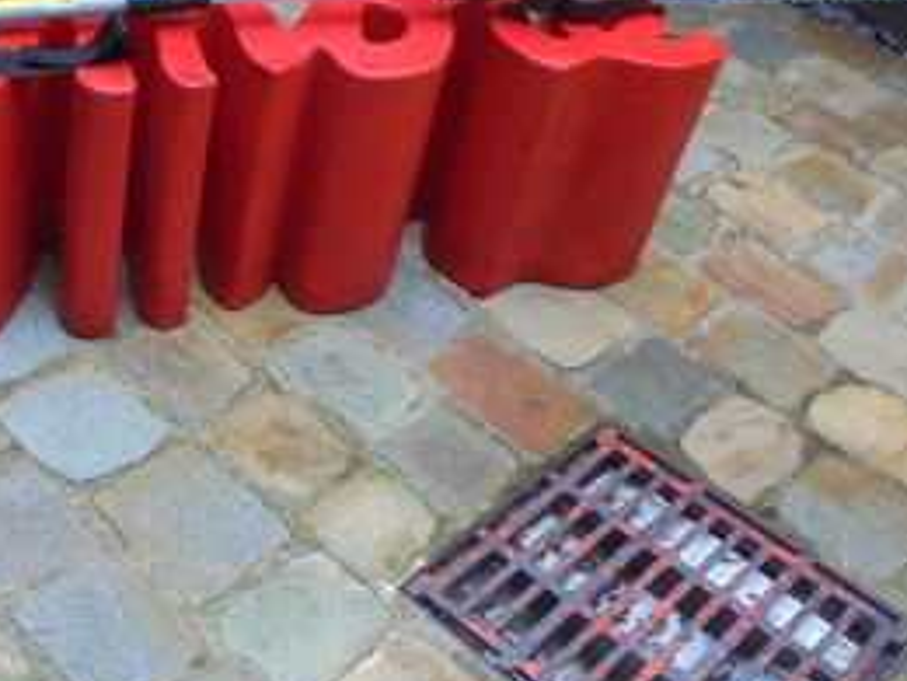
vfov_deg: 30.2
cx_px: 150
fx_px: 1258
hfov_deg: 37.8
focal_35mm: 48
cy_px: 409
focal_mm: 4.6
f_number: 3.5
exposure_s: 1/80
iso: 400
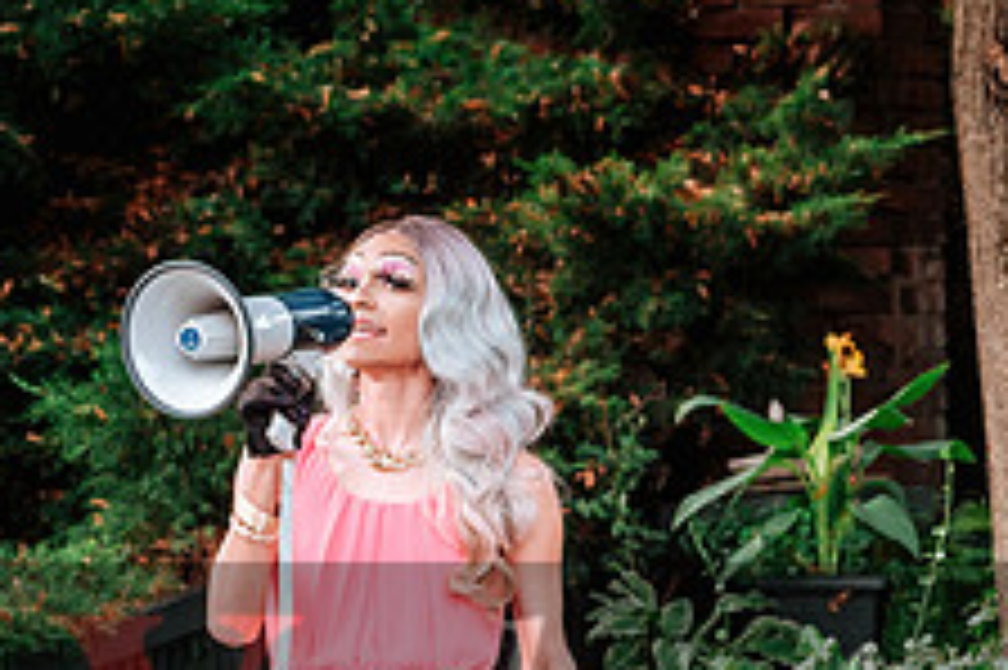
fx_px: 7946
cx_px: 1107
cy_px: 735
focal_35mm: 284
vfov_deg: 4.8
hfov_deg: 7.2
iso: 800
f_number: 2.8
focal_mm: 71.5
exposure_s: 1/200
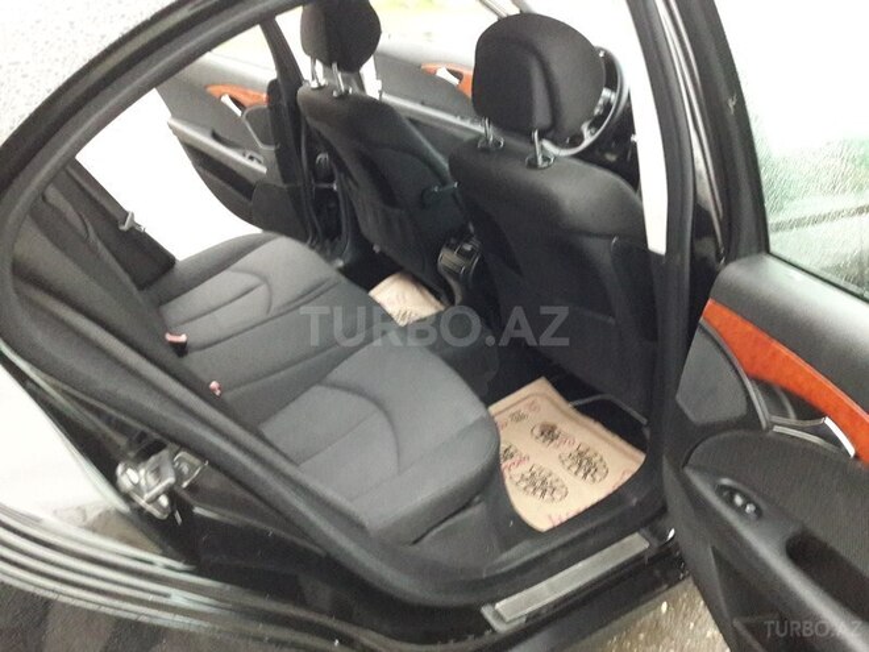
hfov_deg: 63.4
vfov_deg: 49.7
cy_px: 326
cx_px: 434
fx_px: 703
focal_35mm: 28
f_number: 1.9
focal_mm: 3.7
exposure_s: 1/17
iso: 800
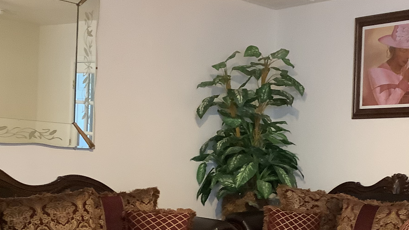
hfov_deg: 33.7
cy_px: 209
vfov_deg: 19.1
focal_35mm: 62
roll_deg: +0.0
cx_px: 256
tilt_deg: -5.6
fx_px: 672
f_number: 2.4
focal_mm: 3.3
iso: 400
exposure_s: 1/30
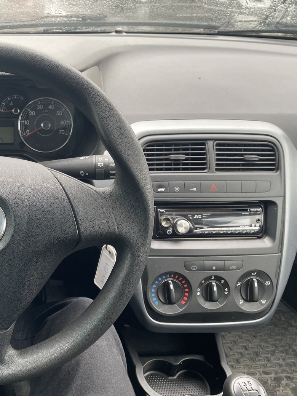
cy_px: 198
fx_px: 412
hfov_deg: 37.0
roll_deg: -0.5
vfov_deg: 51.4
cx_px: 26
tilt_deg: -30.4
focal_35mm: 36
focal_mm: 4.2
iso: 80
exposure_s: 1/121
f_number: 1.6
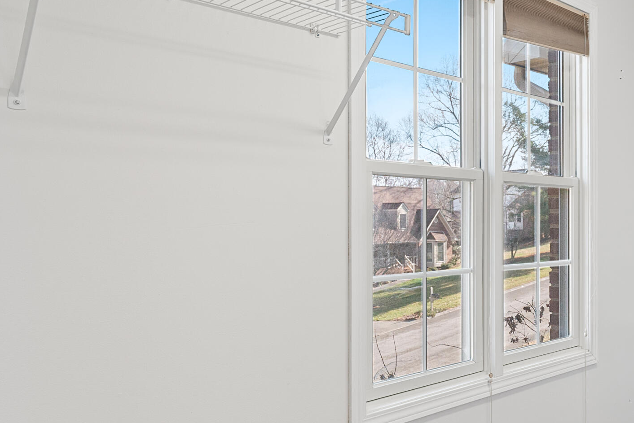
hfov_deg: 51.4
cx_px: 529
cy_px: 228
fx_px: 599
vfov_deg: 38.9
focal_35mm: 34
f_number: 8
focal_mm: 16
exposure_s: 1/4
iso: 400
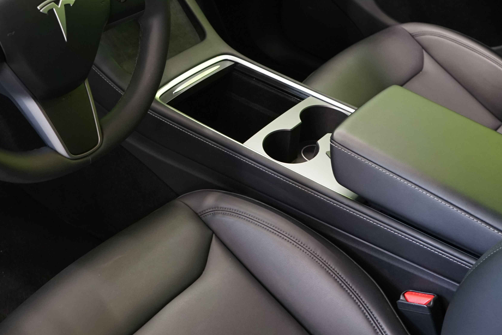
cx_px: 187
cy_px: 121
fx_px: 725
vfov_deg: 25.9
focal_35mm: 52
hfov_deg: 37.9
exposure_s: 1/20
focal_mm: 29
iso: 1600
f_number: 5
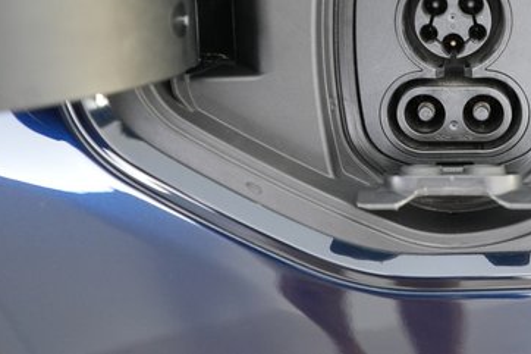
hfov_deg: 40.6
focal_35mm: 46
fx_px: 678
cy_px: 43
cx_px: 440
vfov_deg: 28.2
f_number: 2.8
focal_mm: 26
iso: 2500
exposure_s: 1/30
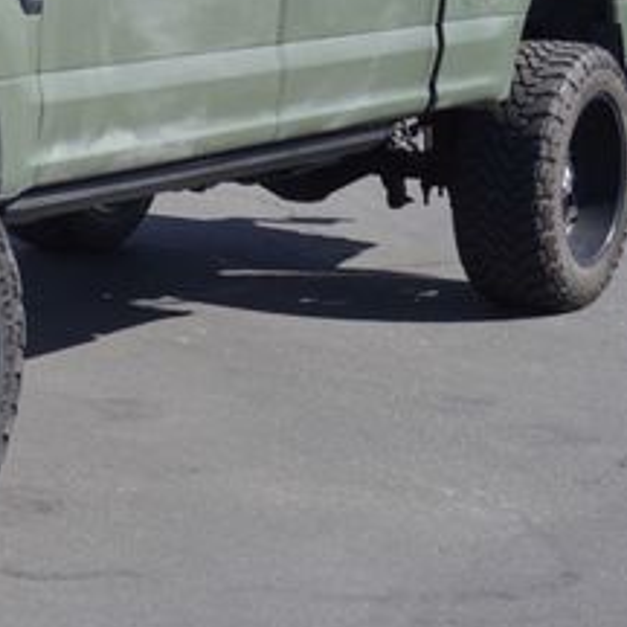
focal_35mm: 117
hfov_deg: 14.3
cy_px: 110
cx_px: -165
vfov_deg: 14.8
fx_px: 2403
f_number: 10
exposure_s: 1/125
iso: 100
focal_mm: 31
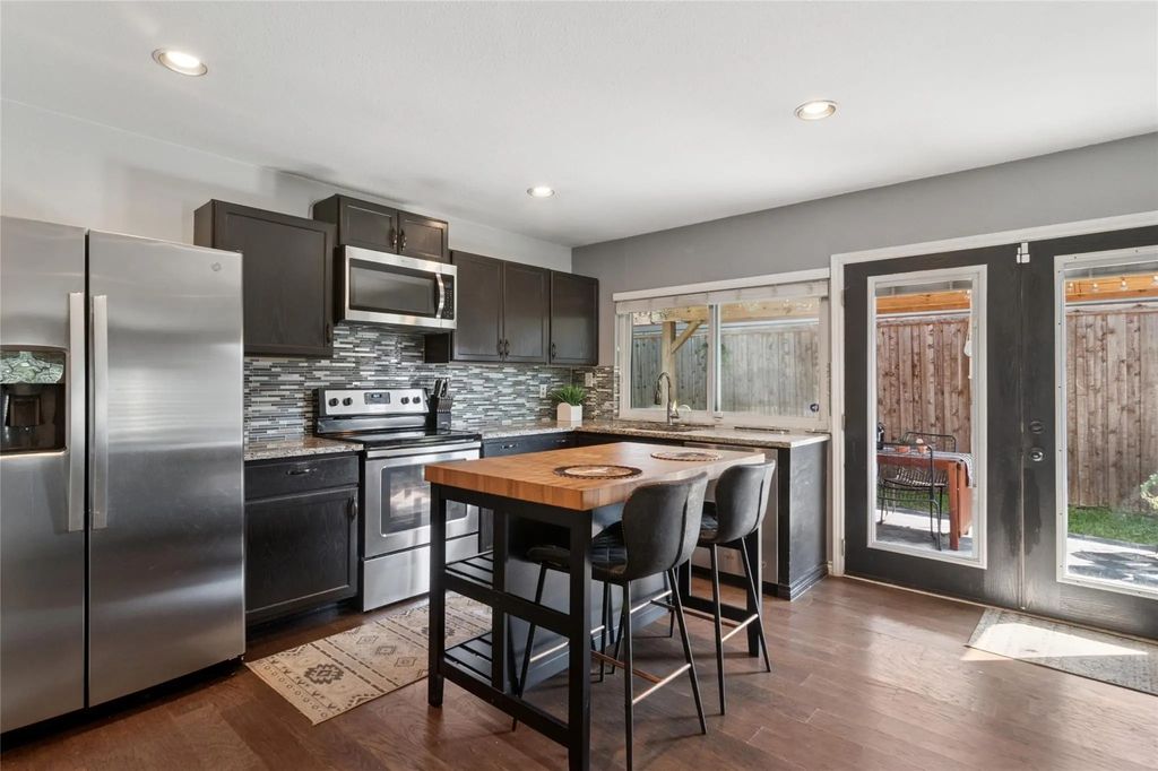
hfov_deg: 95.0
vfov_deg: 72.0
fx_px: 531
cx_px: 579
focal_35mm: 16
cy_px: 386
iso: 320
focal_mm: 11
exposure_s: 1/13
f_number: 9
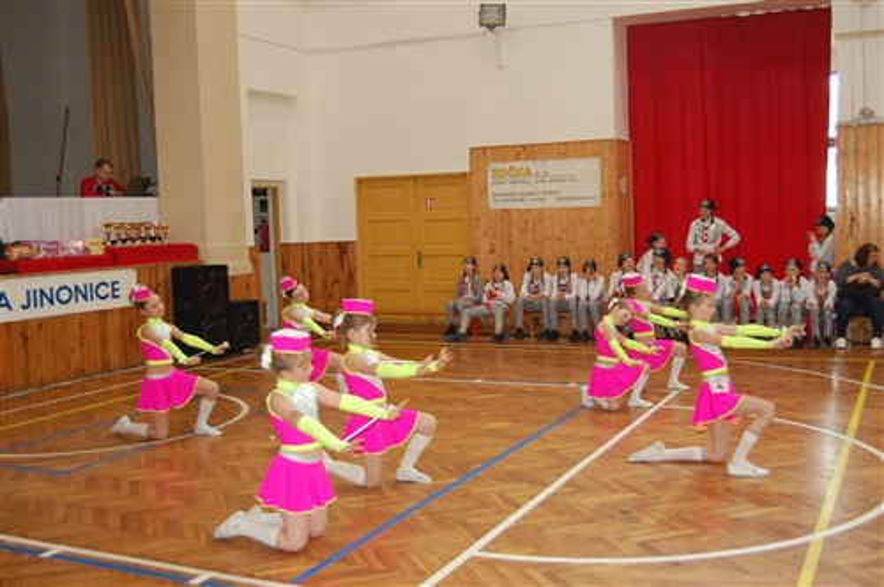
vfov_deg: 34.1
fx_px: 956
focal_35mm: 39
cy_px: 294
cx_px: 442
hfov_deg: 49.6
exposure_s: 1/60
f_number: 4.2
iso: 400
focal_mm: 26
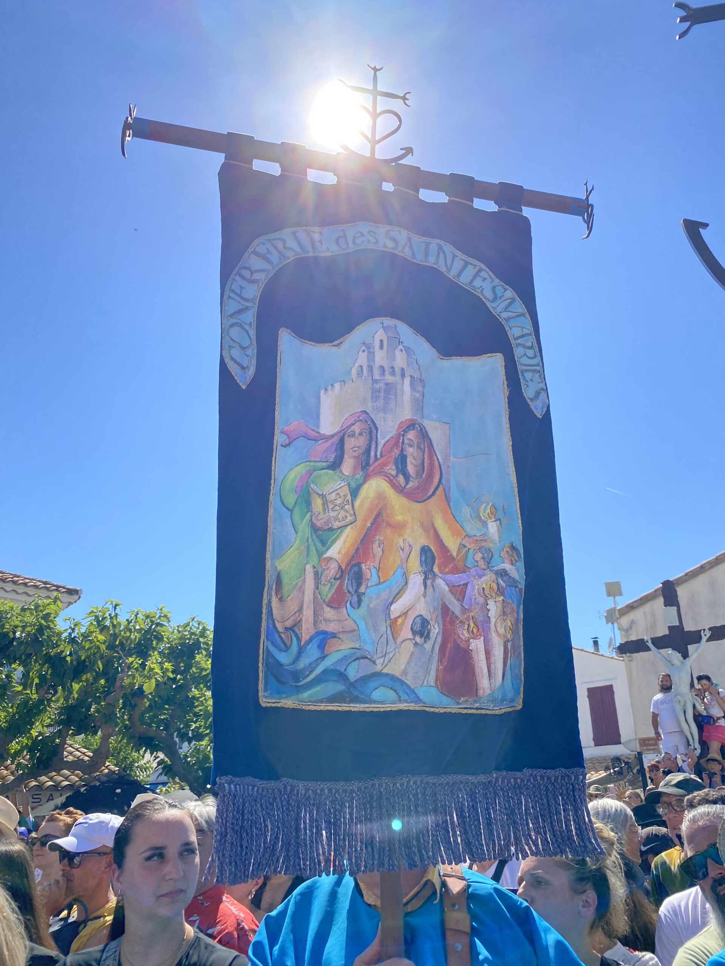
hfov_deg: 53.1
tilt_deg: +24.0
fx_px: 726
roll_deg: +1.6
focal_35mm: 26
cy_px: 483
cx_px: 362
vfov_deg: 67.3
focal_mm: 4.25
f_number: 1.8
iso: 32
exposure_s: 1/3040
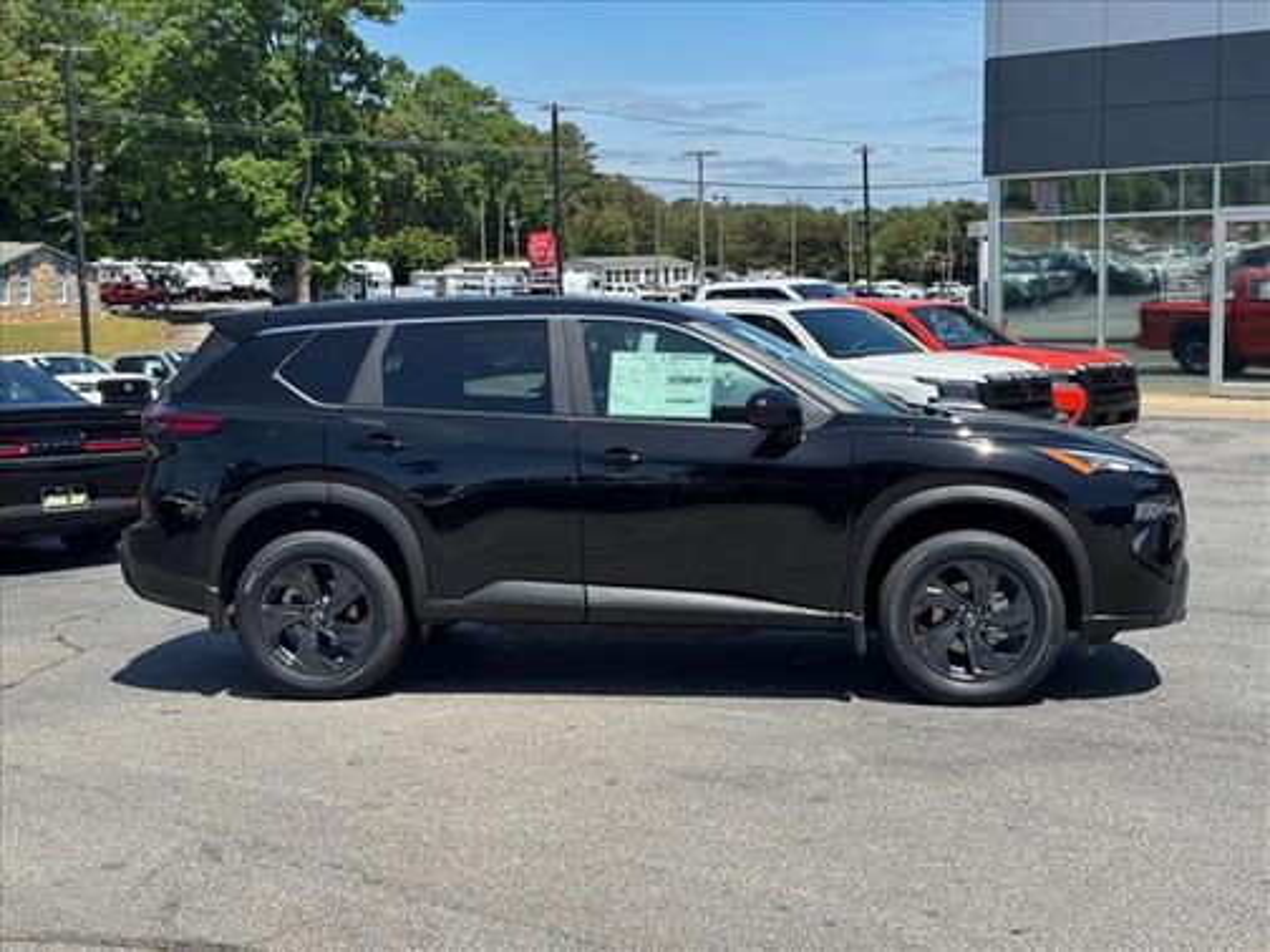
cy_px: 476
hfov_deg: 39.7
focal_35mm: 48
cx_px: 635
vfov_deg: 30.3
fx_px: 1761
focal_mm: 6.76
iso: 64
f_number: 1.78
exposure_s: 1/3425
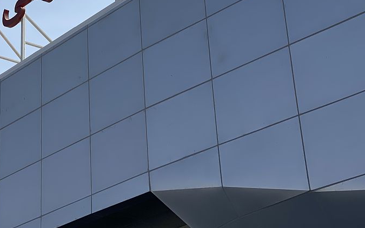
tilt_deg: +29.0
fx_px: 975
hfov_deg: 20.9
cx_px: 58
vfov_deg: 13.2
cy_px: 13
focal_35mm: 98
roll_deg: -0.1
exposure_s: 1/1996
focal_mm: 6
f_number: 2
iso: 20
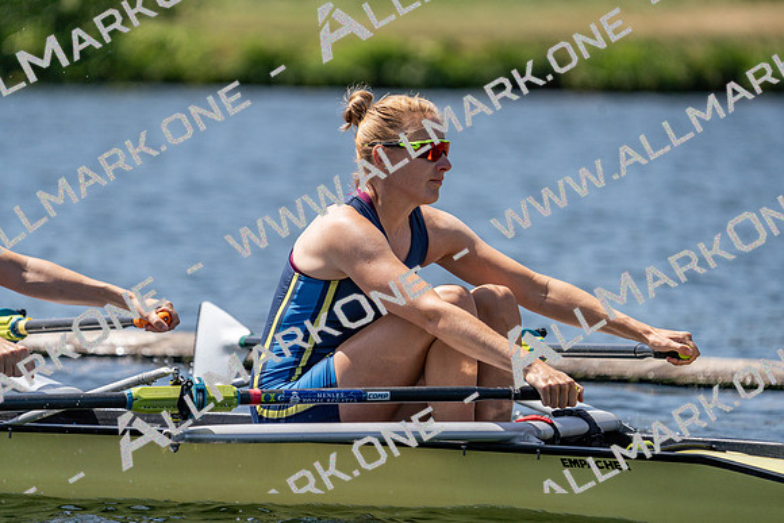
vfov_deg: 3.1
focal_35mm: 441
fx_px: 9606
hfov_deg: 4.7
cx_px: 392
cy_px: 262
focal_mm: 441
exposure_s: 1/2000
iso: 250
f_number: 6.3
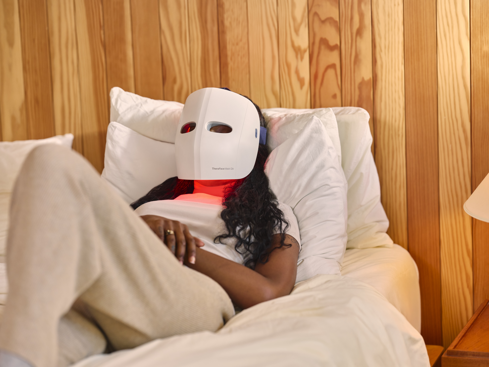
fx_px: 1229
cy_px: 184
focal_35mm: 87
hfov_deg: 22.5
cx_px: 244
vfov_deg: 17.0
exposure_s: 1/400
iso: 800
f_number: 2.8
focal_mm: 110
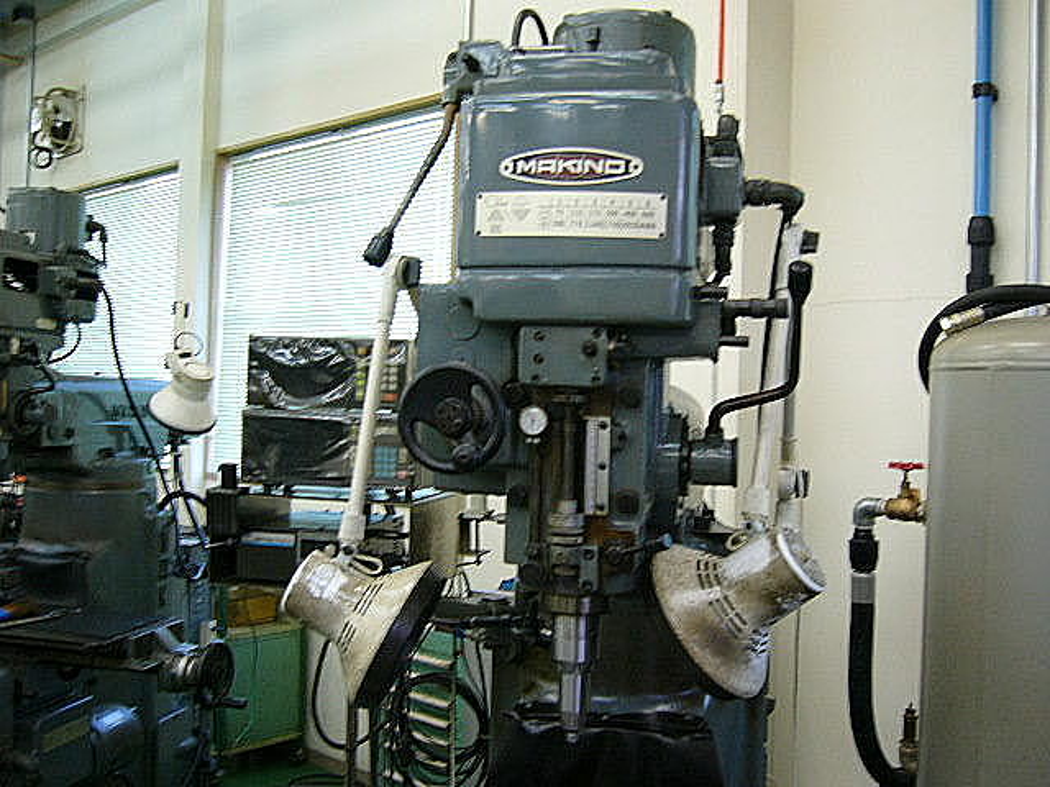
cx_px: 525
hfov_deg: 52.6
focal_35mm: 35
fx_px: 1062
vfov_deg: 40.7
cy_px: 394
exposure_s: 1/15
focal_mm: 5.8
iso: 100
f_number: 2.8
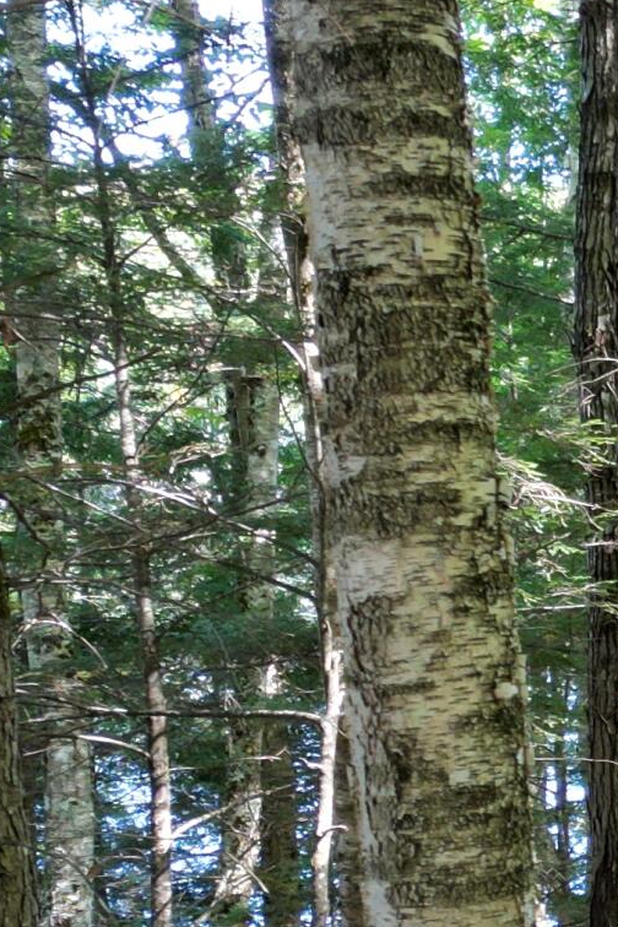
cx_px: 1235
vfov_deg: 20.6
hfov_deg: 12.2
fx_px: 2549
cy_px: 546
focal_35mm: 99
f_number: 1.7
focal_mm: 6.72
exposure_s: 1/80
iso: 100
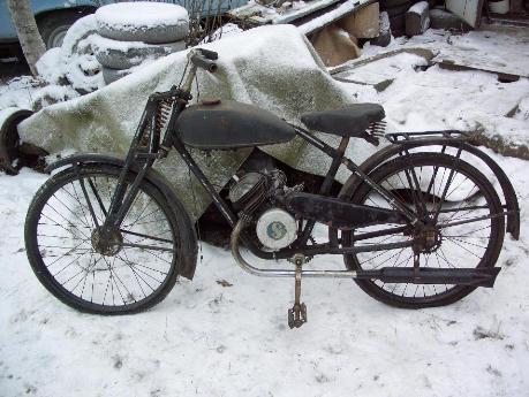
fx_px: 505
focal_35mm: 33
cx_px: 264
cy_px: 198
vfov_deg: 43.0
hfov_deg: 55.3
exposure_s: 1/100
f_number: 2.8
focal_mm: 7.1
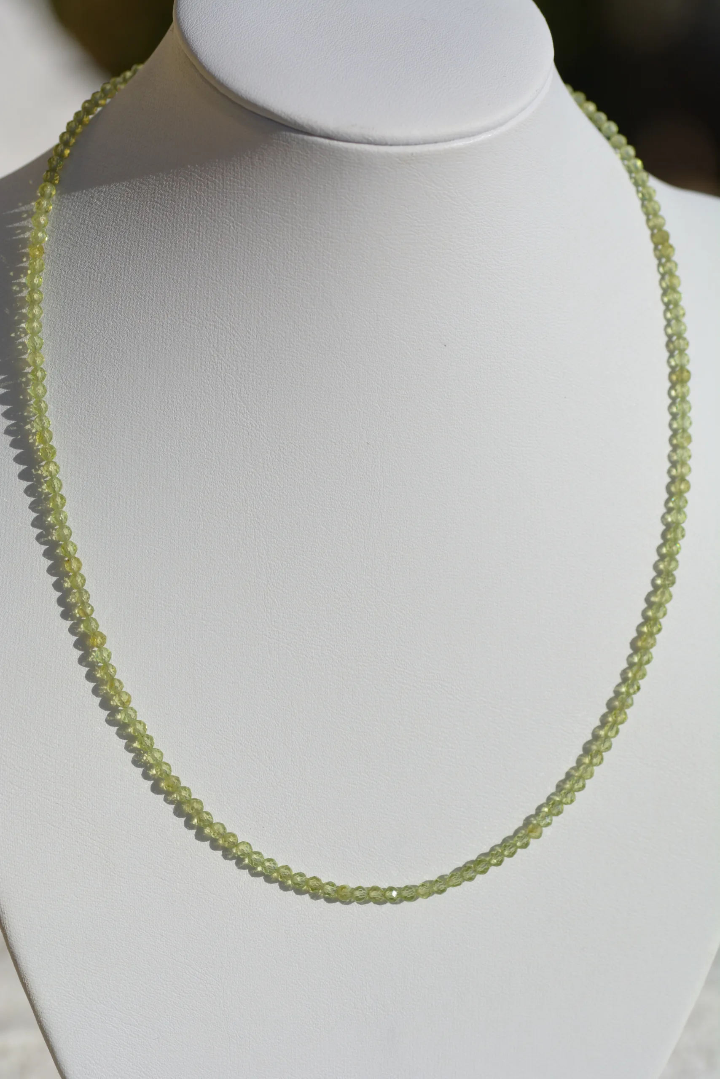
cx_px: 360
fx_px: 4722
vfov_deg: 13.0
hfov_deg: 8.7
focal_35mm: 158
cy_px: 540
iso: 400
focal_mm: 105
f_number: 5.6
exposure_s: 1/4000
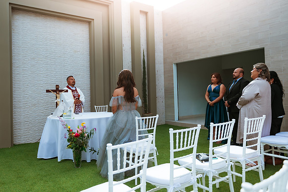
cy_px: 90
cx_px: 131
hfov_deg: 64.7
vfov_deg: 45.9
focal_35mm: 28
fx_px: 227
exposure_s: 1/1250
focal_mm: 24
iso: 100
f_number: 2.8
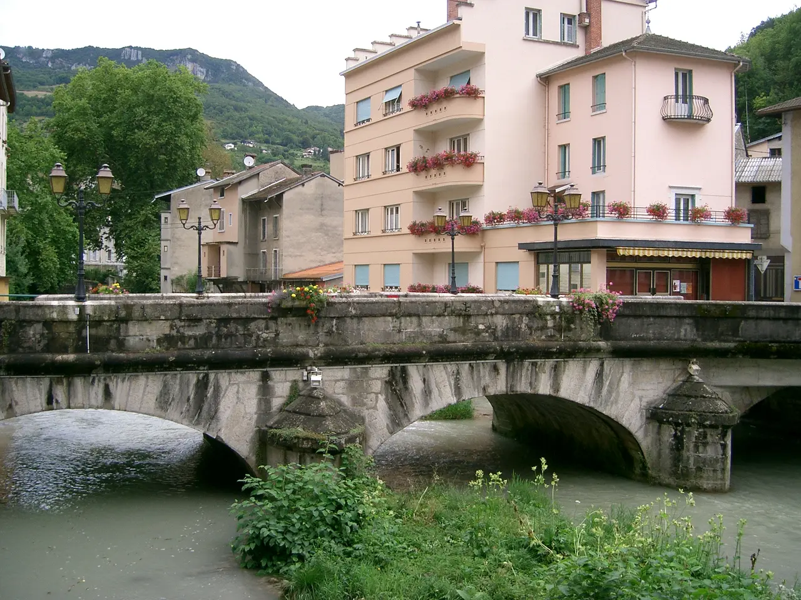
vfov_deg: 36.8
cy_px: 300
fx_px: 902
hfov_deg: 47.9
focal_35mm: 39
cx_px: 400
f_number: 2.8
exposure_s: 1/500
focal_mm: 8
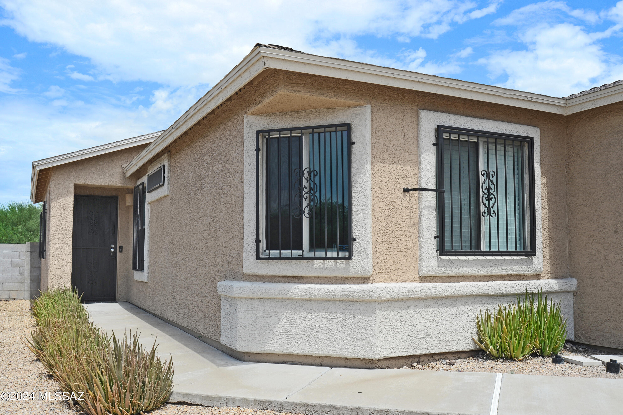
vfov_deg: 37.8
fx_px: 605
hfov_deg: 54.5
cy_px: 208
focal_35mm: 35
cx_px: 312
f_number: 11
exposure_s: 1/200
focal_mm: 35
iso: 200
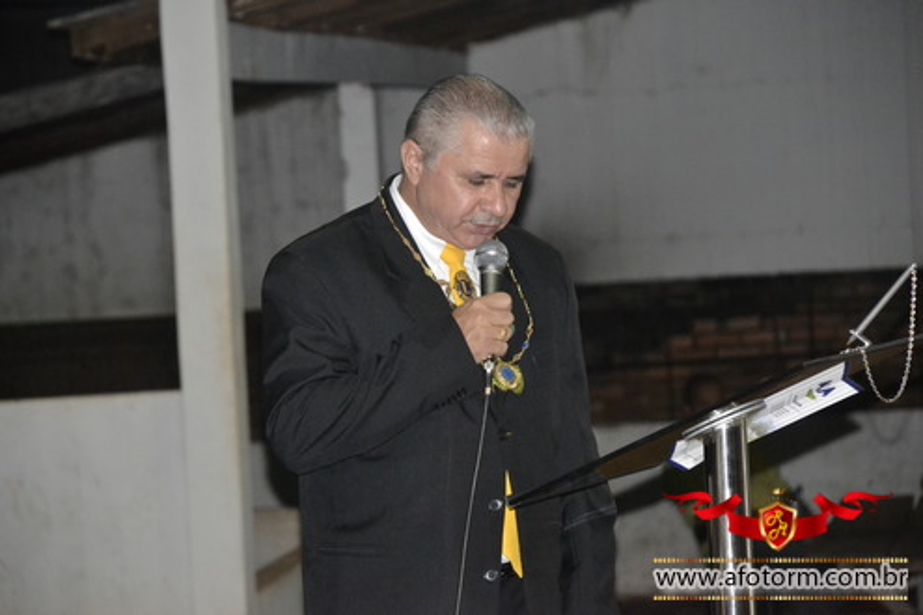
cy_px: 308
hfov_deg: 11.0
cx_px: 462
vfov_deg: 7.3
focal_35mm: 188
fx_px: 4807
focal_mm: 125
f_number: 5.6
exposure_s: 1/60
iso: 3200
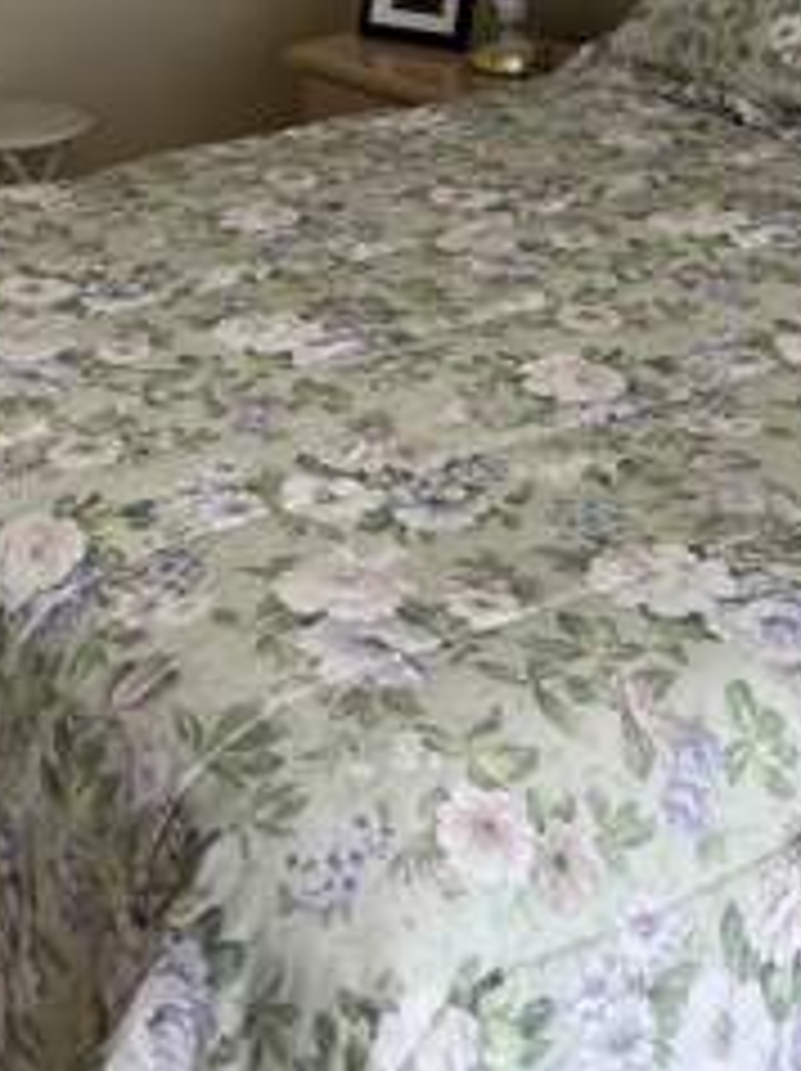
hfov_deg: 20.7
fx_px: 2164
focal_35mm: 70
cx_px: 148
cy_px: -220
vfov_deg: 25.0
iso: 64
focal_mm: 5.7
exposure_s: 1/120
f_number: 1.5
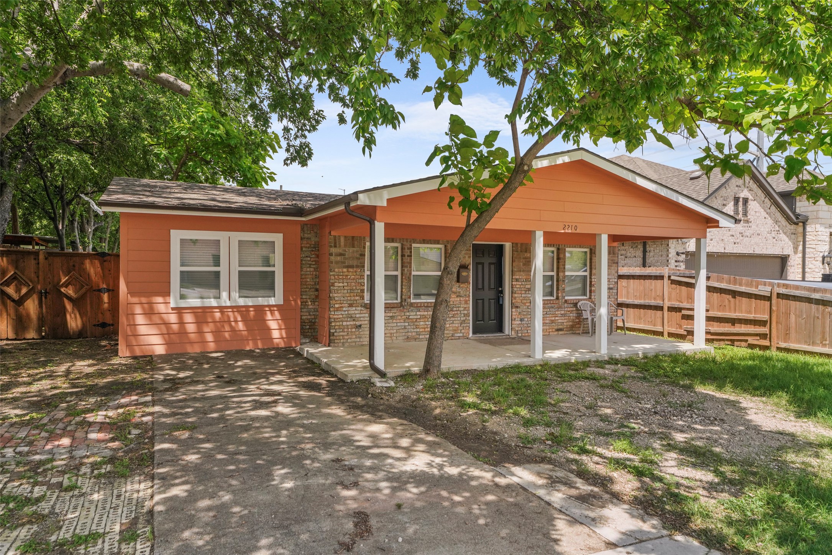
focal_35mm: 24
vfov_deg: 53.1
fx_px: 555
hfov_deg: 73.7
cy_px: 278
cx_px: 416
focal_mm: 24
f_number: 9
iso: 640
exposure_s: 1/640
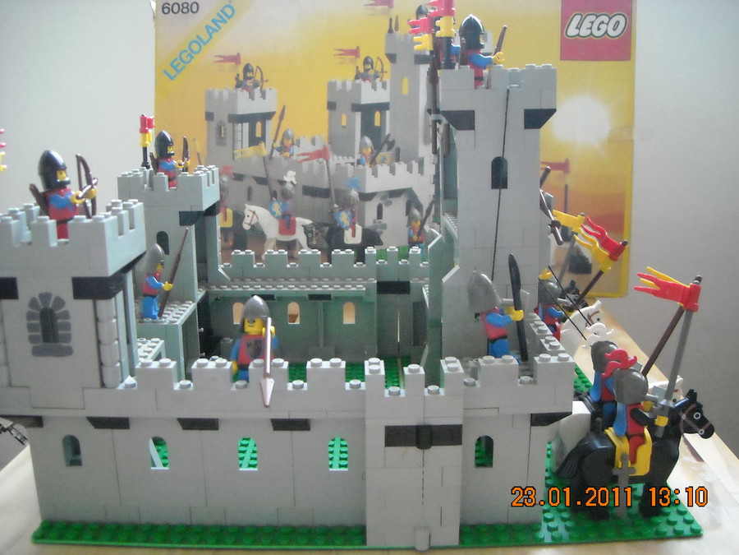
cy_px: 278
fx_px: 747
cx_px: 370
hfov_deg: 52.6
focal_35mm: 35
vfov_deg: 40.7
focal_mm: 5.7
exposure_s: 1/44
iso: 800
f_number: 2.8
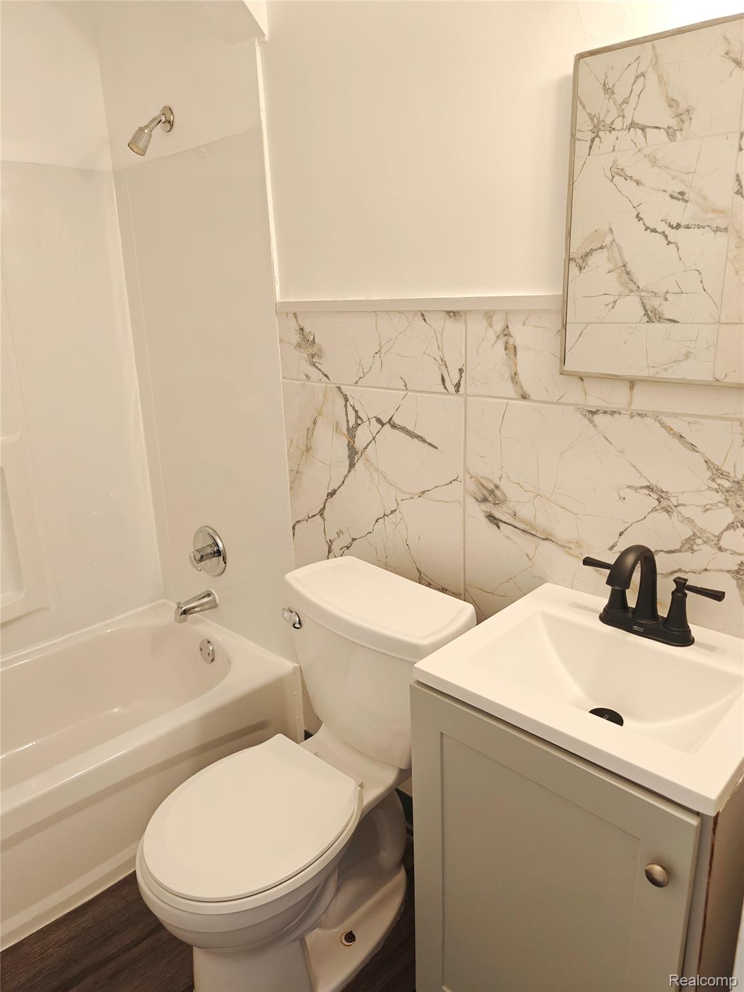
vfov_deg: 73.9
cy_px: 496
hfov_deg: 58.9
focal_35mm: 23
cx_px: 372
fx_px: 659
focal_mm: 6.06
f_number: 1.6
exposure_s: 1/120
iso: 250
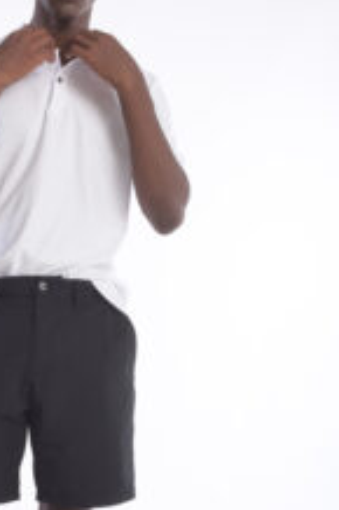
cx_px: 12
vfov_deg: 21.2
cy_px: 335
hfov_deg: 14.0
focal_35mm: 96
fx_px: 1358
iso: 400
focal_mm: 45
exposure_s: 1/250
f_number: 11
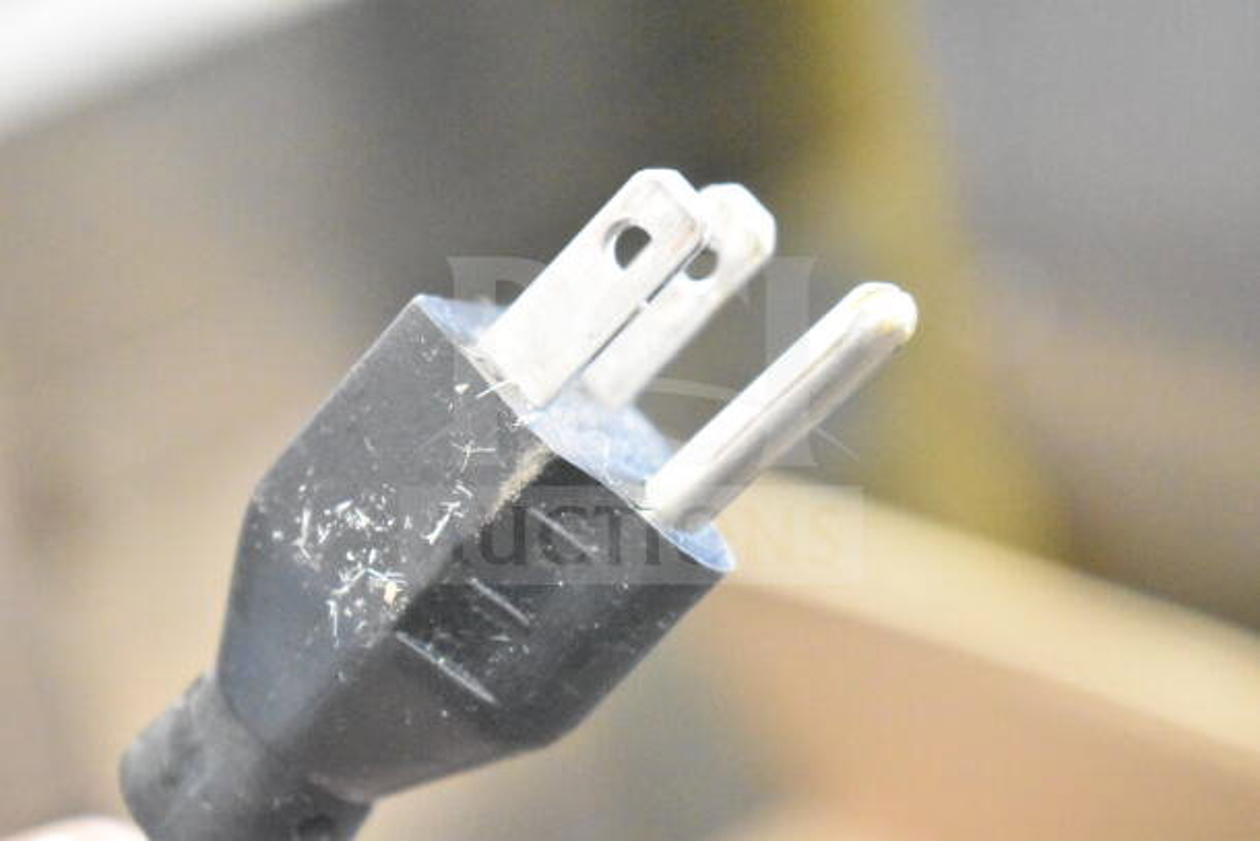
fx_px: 2888
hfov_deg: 24.6
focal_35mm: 82
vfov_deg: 16.6
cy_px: 420
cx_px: 630
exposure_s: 1/100
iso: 25600
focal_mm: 55
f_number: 5.6
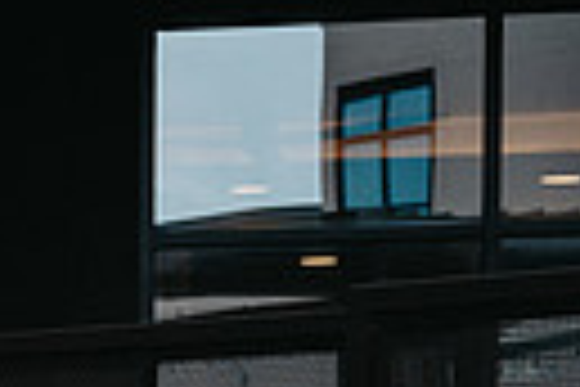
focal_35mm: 198
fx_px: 3190
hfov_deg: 9.5
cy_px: 727
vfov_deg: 6.7
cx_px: -683
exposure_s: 1/400
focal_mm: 44
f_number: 2.8
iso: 100
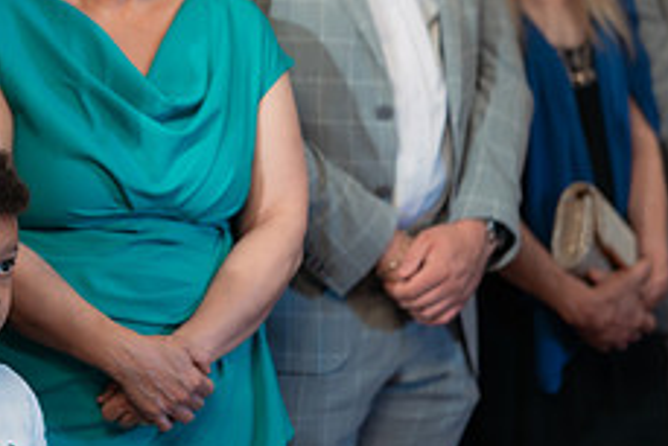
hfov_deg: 9.5
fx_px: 3992
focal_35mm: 215
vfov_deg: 6.4
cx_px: 3
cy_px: 93
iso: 1600
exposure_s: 1/125
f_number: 1.8
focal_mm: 85
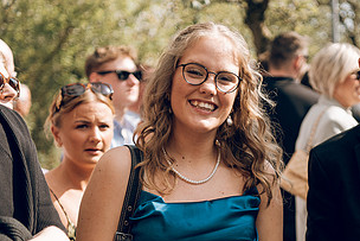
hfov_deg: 19.3
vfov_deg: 13.0
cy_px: 173
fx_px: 1050
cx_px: 265
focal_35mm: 105
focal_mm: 55
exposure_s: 1/1000
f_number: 2.8
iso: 100
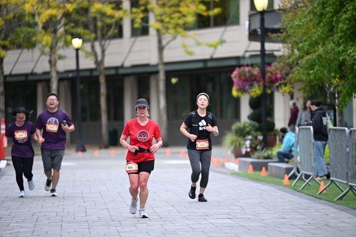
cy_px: 118
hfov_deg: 10.3
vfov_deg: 6.9
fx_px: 1978
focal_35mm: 200
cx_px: 178
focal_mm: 200
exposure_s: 1/1600
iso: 640
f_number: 2.8
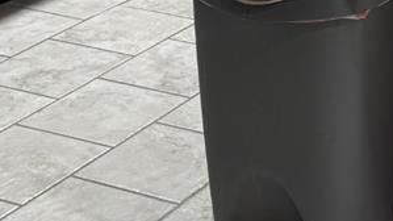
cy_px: -194
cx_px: 434
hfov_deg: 15.9
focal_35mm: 131
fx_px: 1365
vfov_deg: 8.8
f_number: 1.78
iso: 160
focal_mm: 6.76
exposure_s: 1/60
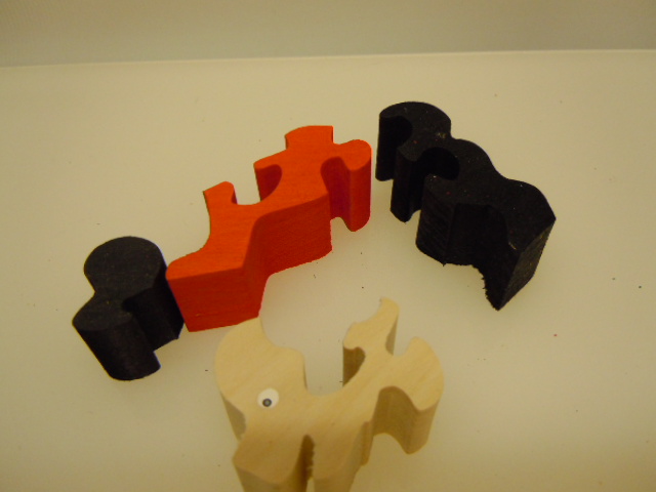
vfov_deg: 46.8
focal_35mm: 30
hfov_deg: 60.0
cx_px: 328
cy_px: 246
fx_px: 569
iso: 500
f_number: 3.5
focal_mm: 5.4
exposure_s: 1/125
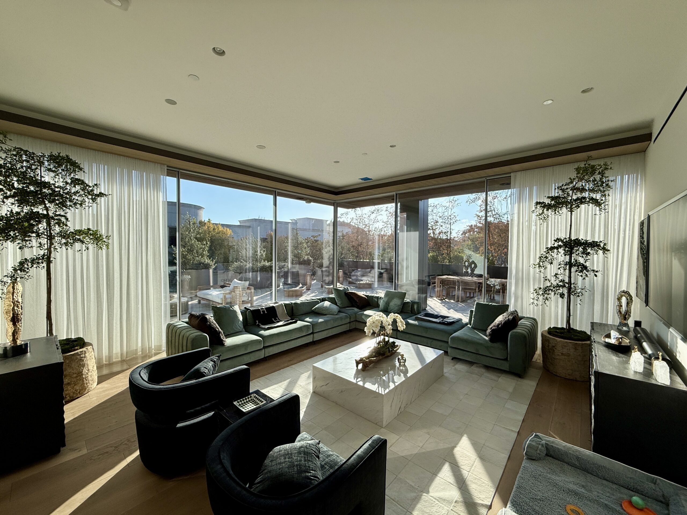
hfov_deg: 102.1
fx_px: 278
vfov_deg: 85.7
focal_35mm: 14
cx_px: 344
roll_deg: -0.2
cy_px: 258
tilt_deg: -0.2
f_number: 2.2
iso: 64
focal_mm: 2.22
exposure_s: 1/864
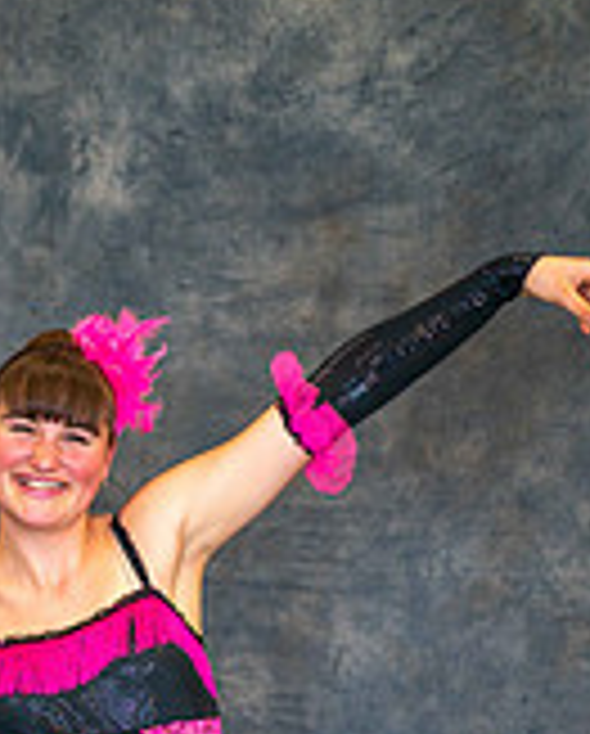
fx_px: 4789
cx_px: 18
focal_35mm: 220
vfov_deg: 8.7
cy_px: 806
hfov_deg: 7.0
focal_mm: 85
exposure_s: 1/250
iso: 320
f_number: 1.6
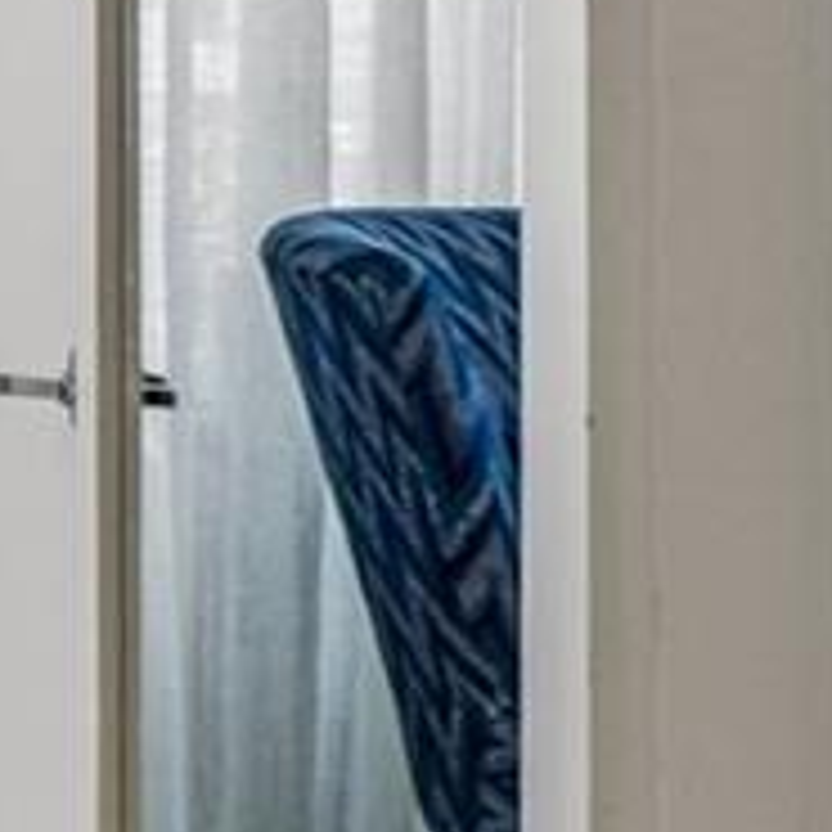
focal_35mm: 110
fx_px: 2991
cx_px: -2599
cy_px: -189
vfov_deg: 15.2
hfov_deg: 7.9
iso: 200
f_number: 9
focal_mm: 15
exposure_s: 1/50
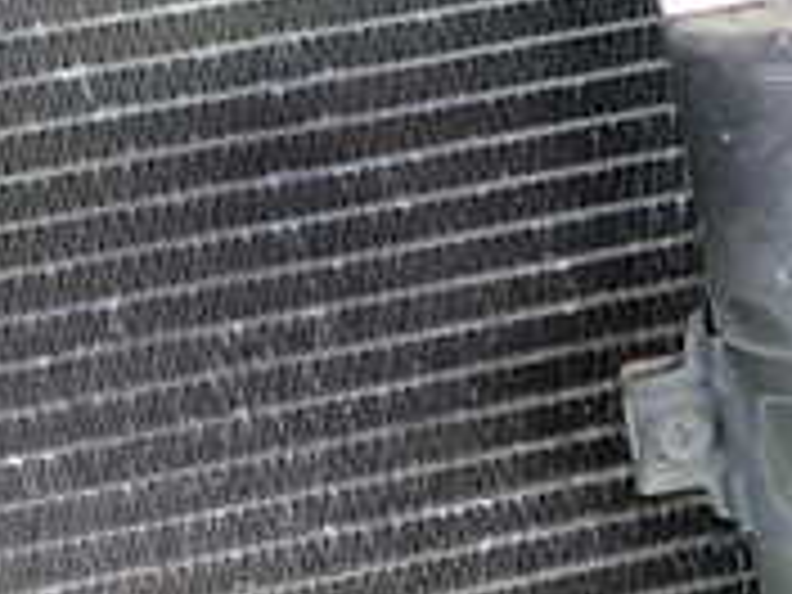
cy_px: 104
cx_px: 963
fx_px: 1945
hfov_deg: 21.3
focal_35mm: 85
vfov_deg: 17.2
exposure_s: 1/40
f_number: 2
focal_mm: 4.5
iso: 200
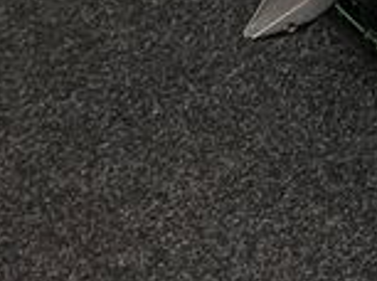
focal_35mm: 109
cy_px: -150
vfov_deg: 12.8
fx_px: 1184
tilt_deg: -40.6
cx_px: 692
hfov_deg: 15.4
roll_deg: +1.0
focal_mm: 5.1
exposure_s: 1/50
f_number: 1.6
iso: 100
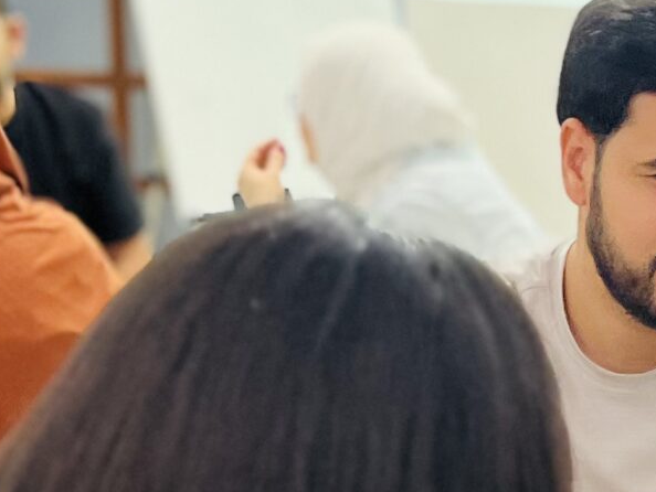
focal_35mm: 112
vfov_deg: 13.0
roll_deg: -1.5
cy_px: 554
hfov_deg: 17.1
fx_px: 2123
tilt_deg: -16.1
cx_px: 690
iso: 320
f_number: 1.6
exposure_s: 1/60
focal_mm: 5.1
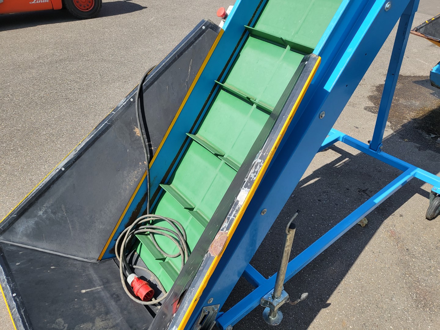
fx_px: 330
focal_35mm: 26
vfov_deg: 53.1
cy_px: 165
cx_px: 220
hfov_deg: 67.3
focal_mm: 4.25
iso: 50
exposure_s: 1/1546
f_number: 1.8
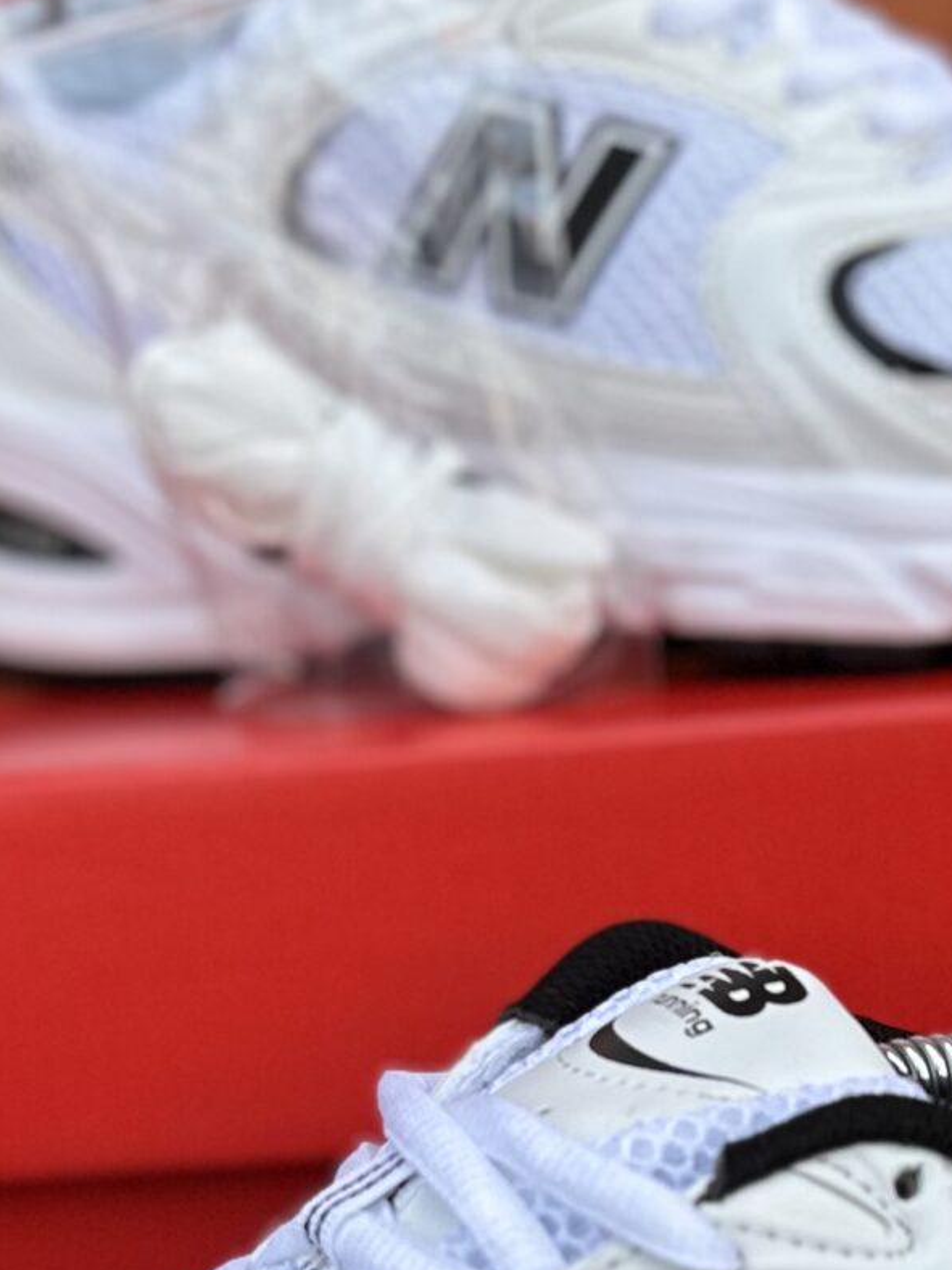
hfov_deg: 18.8
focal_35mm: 78
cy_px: 1212
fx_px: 2860
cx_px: 667
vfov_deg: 24.1
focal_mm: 6.86
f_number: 1.78
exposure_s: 1/411
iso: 80
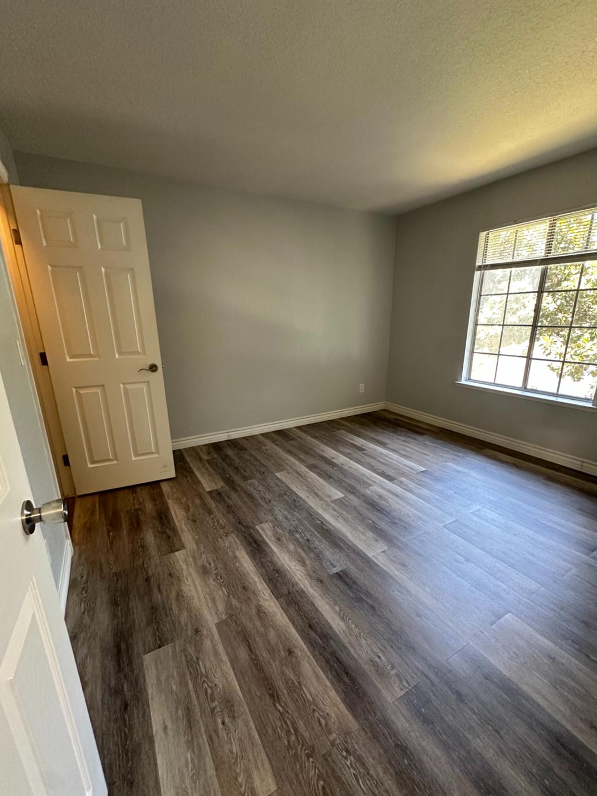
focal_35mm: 15
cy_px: 412
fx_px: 345
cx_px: 299
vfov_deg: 98.1
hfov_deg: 81.7
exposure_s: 1/60
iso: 320
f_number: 2.2
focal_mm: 2.22
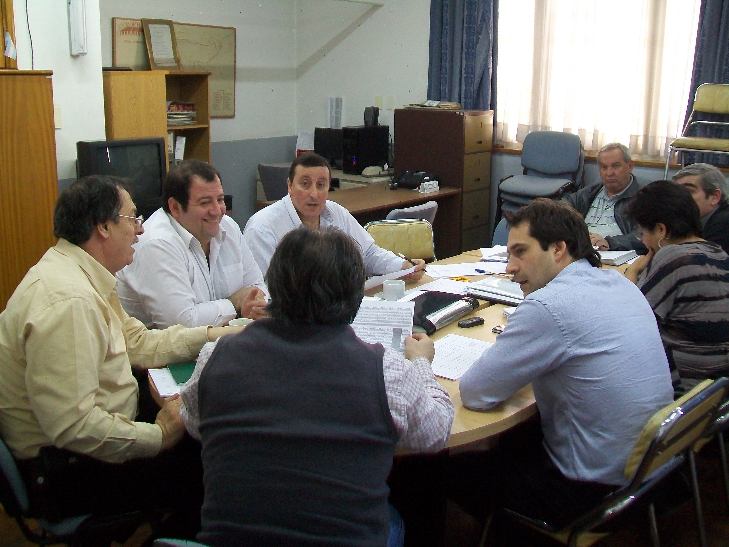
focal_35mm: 36
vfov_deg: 39.7
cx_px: 364
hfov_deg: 51.4
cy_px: 274
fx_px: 758
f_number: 2.7
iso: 160
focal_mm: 6
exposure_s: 1/20
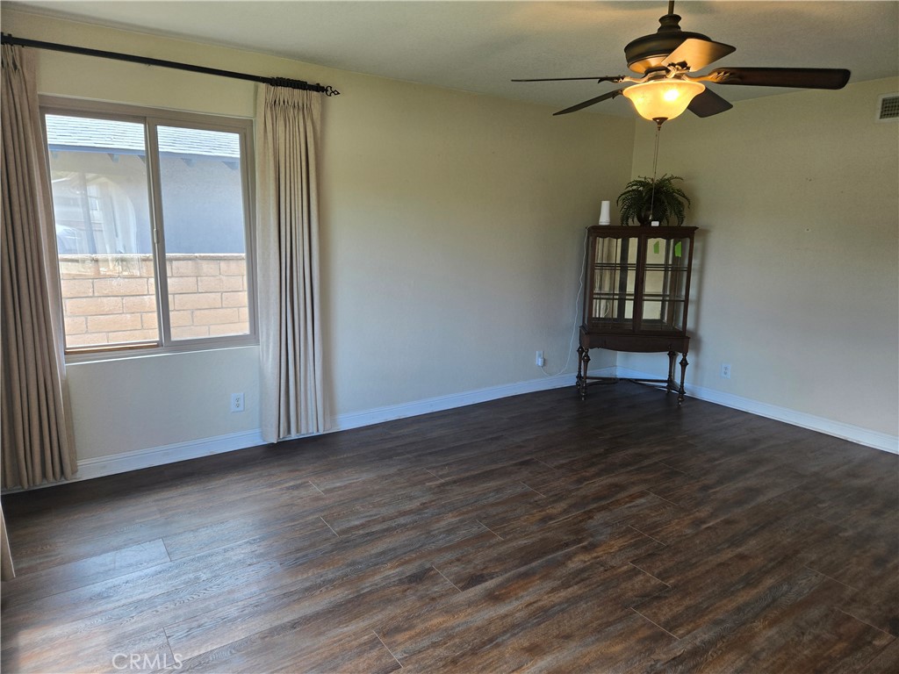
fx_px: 597
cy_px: 337
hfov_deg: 73.9
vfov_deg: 58.9
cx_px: 450
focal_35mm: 23
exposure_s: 1/180
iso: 100
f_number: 1.8
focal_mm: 5.4
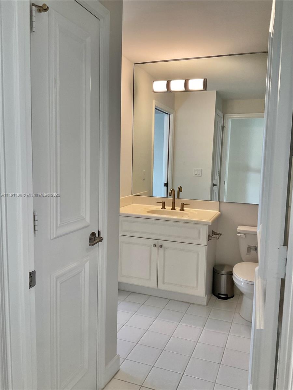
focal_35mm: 29
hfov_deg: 48.2
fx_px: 327
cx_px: 146
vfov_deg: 61.7
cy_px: 195
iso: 64
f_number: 1.8
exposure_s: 1/100
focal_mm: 3
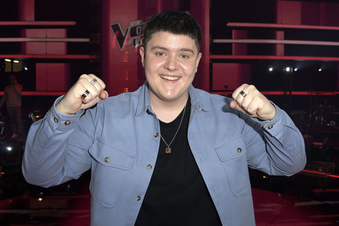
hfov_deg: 65.5
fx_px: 263
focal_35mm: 28
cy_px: 113
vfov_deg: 46.3
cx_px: 170
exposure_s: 1/250
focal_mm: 28
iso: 1600
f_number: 5.6
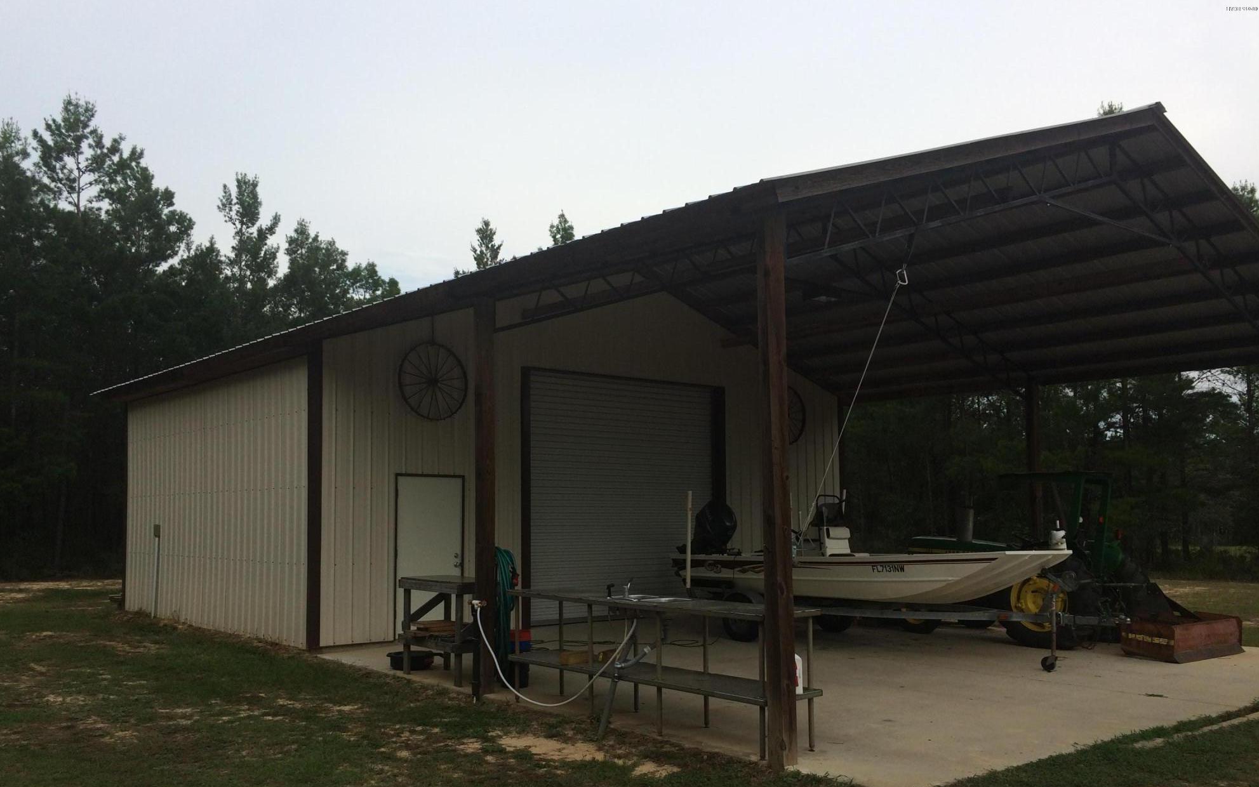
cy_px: 455
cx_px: 625
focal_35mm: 31
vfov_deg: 40.5
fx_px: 1064
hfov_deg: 61.2
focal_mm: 4.15
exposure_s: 1/1282
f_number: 2.2
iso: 32
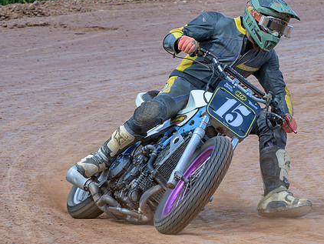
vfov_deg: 4.8
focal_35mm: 312
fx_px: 2922
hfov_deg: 6.3
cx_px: 233
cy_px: 107
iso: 250
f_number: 8
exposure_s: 1/320
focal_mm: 130
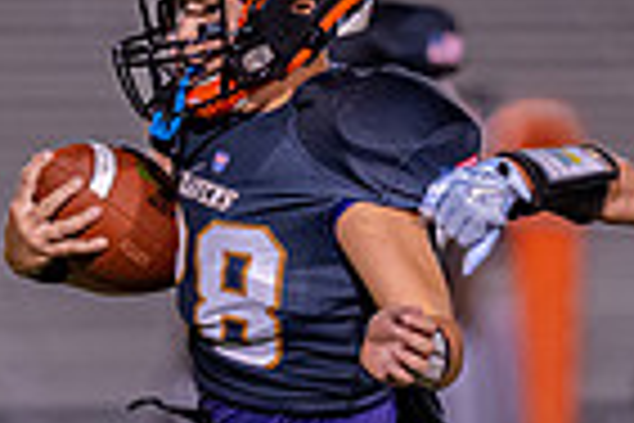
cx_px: 285
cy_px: 252
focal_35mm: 780
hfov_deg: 2.6
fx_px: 13736
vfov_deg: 1.8
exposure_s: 1/1250
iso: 1600
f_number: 1.8
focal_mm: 135
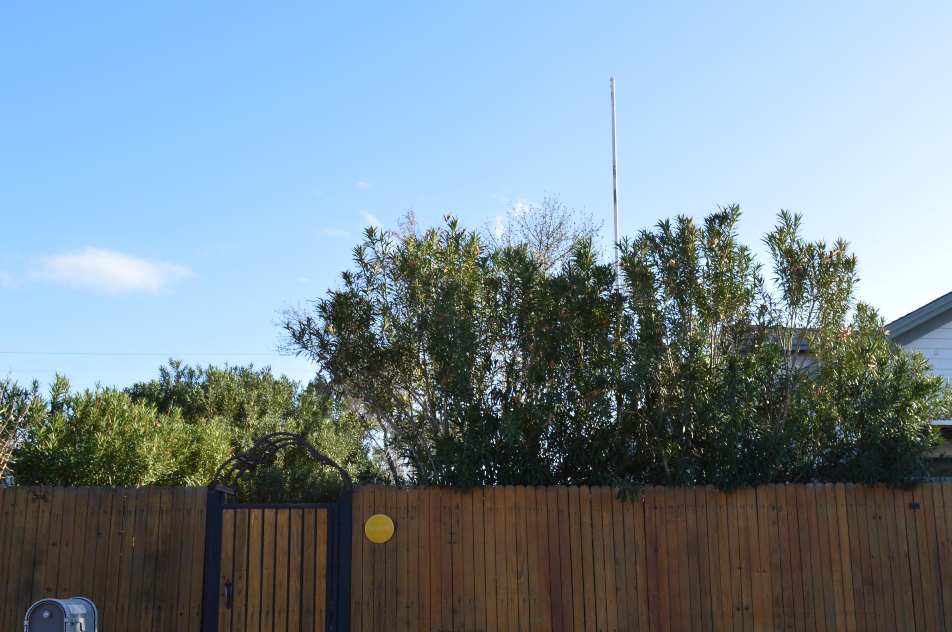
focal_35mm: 34
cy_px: 368
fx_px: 898
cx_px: 577
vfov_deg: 38.7
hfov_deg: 55.4
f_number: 10
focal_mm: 18
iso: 400
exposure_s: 1/200
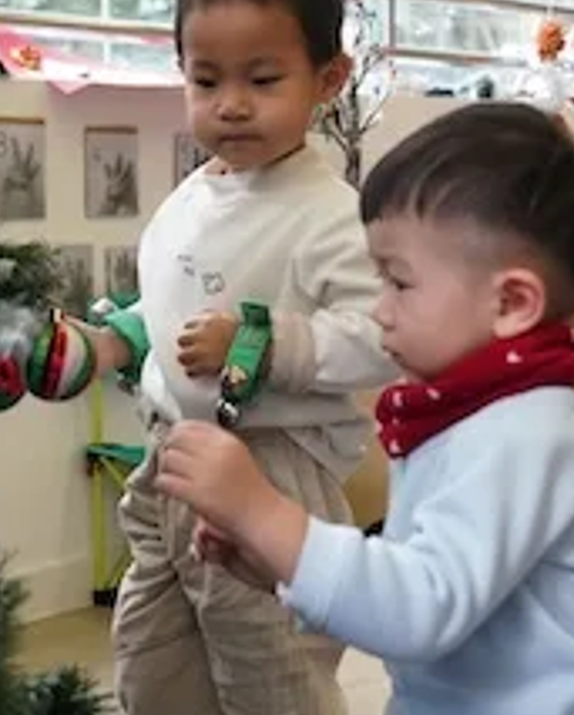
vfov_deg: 24.7
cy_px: 309
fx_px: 1632
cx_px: 255
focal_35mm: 77
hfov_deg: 19.9
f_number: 4
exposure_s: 1/640
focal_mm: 35
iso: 4000
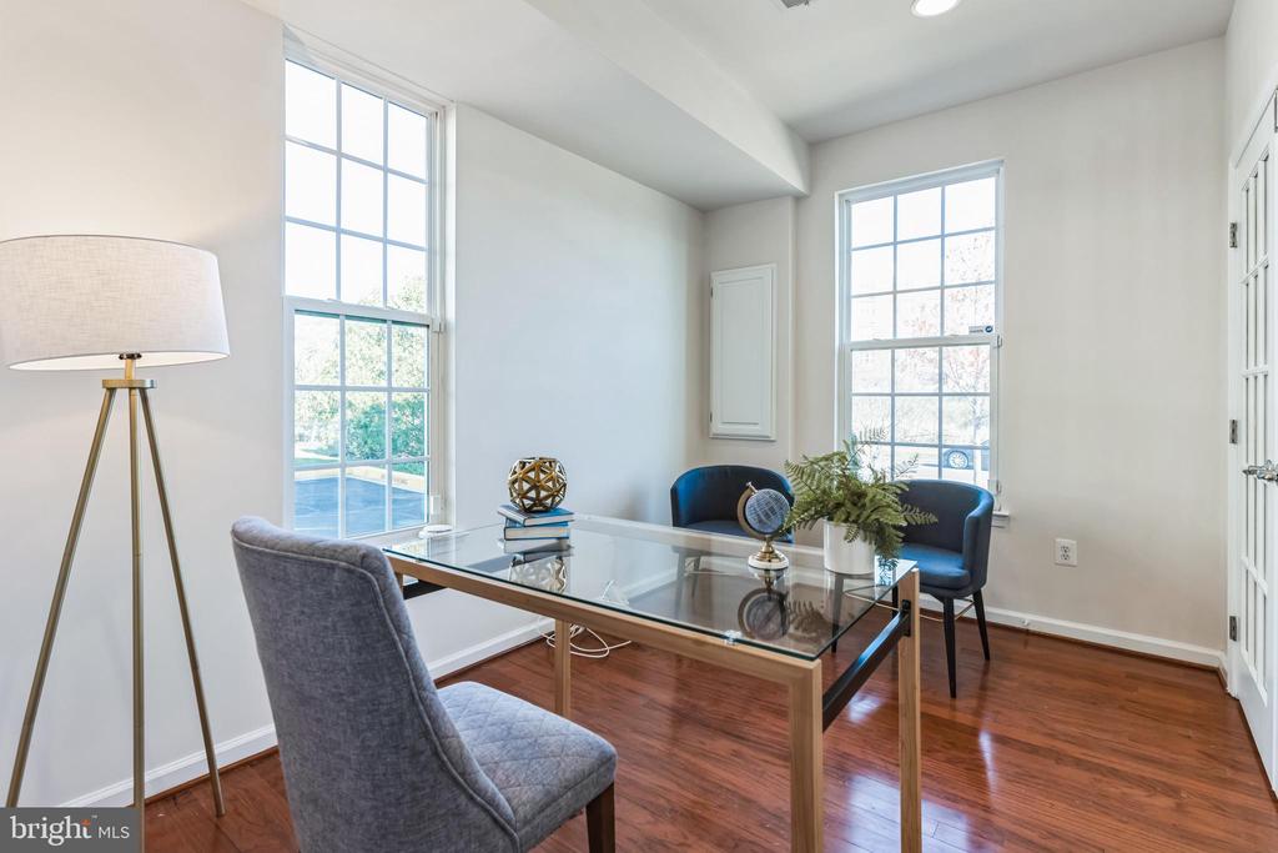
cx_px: 639
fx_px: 604
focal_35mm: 17
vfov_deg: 70.5
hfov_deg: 93.3
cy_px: 426
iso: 125
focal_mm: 17
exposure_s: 1/30
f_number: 5
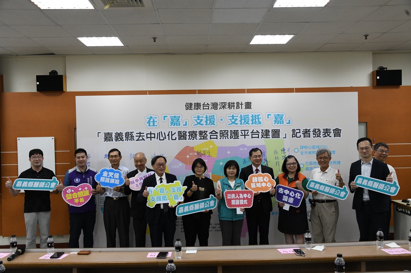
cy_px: 136
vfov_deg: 37.8
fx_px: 399
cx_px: 206
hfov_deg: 54.5
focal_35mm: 35
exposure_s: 1/200
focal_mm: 35
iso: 3200
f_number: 7.1
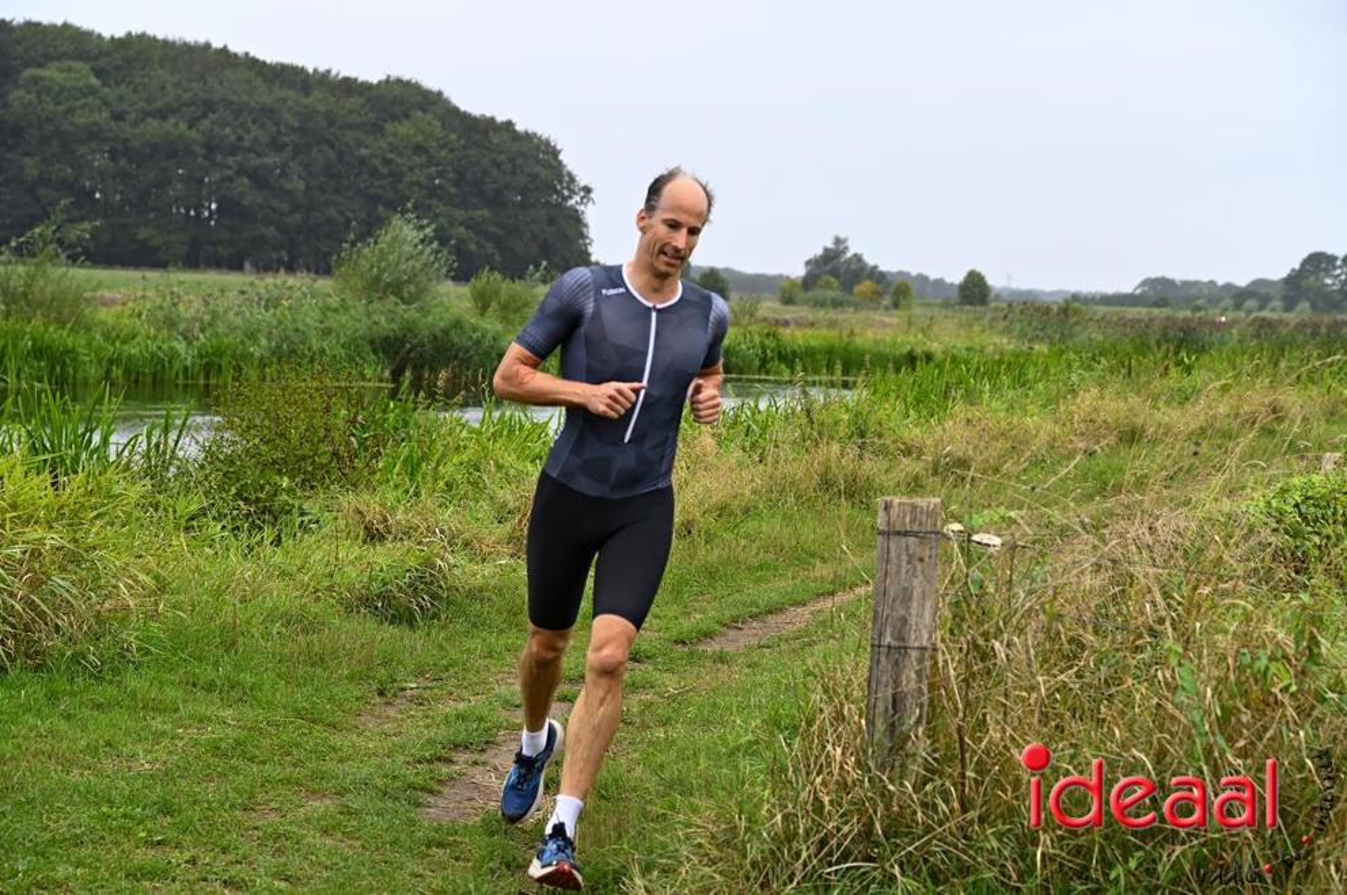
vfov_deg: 19.4
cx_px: 674
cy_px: 448
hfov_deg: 28.9
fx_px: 2616
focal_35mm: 70
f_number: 4.5
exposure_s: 1/320
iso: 400
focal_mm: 70
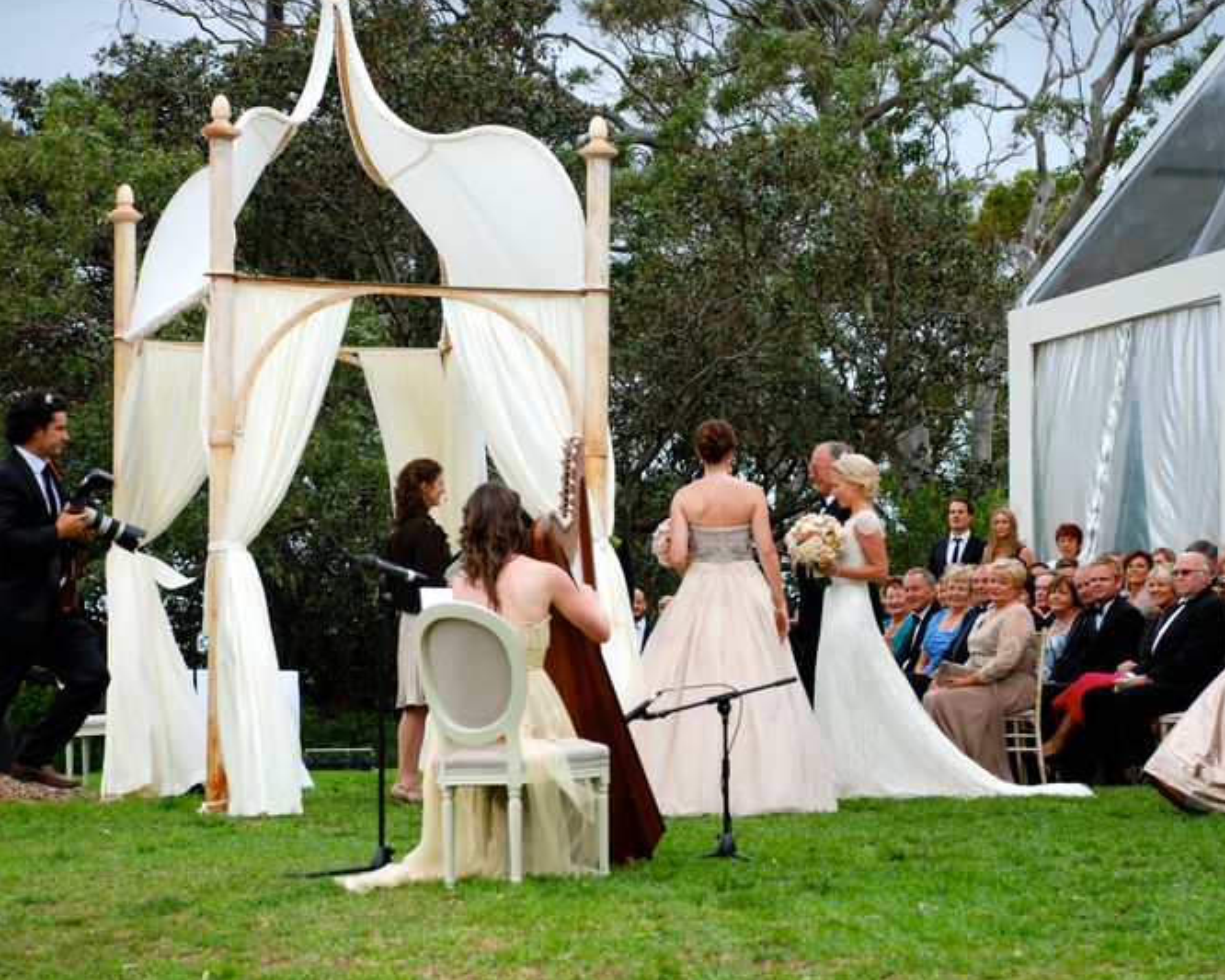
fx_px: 4351
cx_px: 682
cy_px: 487
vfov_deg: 12.9
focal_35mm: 120
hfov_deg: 16.0
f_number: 5.6
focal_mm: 70
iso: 200
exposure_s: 1/125
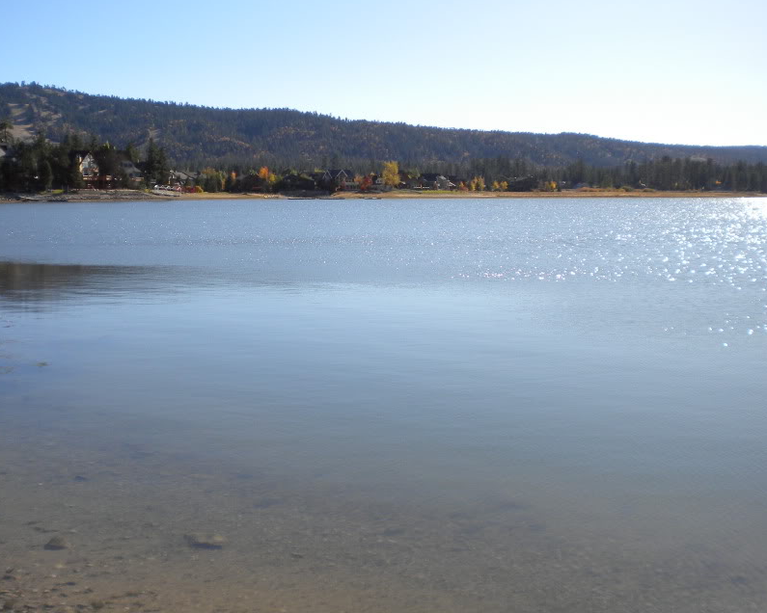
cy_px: 258
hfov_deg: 42.0
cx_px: 392
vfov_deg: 34.1
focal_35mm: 44
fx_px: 999
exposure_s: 1/758
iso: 80
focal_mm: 6.3
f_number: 4.6
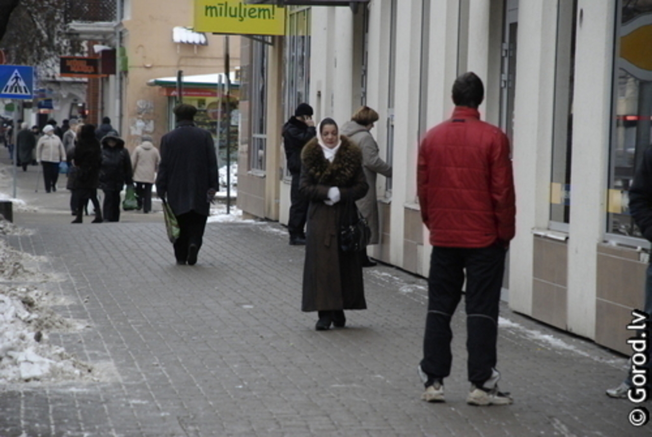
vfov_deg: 6.8
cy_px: 218
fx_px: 3673
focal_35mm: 202
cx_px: 326
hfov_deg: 10.1
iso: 1000
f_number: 5.6
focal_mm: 135
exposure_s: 1/90
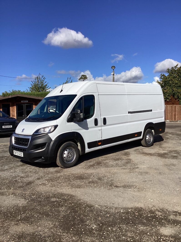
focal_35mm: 31
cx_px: 90
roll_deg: +0.5
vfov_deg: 58.3
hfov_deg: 45.5
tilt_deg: -2.1
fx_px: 216
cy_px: 121
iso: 25
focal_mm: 3.3
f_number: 2.4
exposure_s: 1/2262
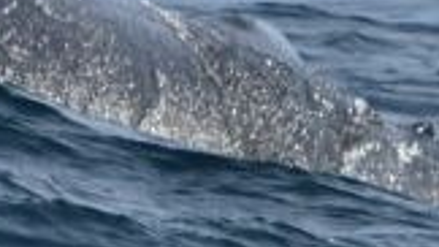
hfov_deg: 0.7
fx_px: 36062
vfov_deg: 0.4
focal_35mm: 3099
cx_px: 95
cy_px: -58
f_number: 6.3
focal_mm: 600
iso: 1400
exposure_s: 1/8000
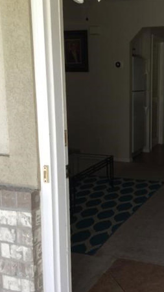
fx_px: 371
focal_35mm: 48
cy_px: 152
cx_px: 132
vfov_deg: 42.9
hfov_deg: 24.5
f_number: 2.4
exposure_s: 1/126
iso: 25
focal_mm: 3.3
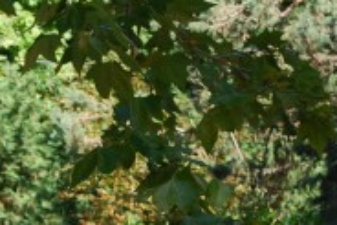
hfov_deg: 7.1
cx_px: -51
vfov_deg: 4.8
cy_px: 387
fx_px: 2686
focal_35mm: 287
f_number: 5.6
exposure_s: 1/125
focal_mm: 55
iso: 140
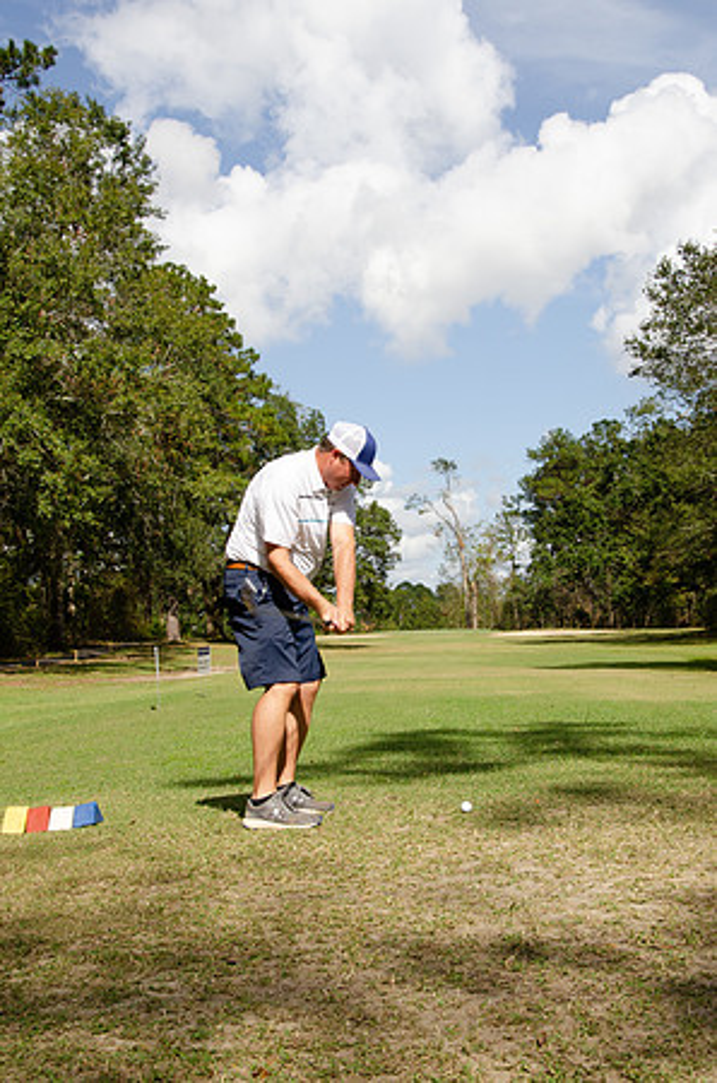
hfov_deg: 28.8
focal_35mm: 46
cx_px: 358
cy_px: 542
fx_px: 1396
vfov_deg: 42.4
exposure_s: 1/500
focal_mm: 31
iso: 400
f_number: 11
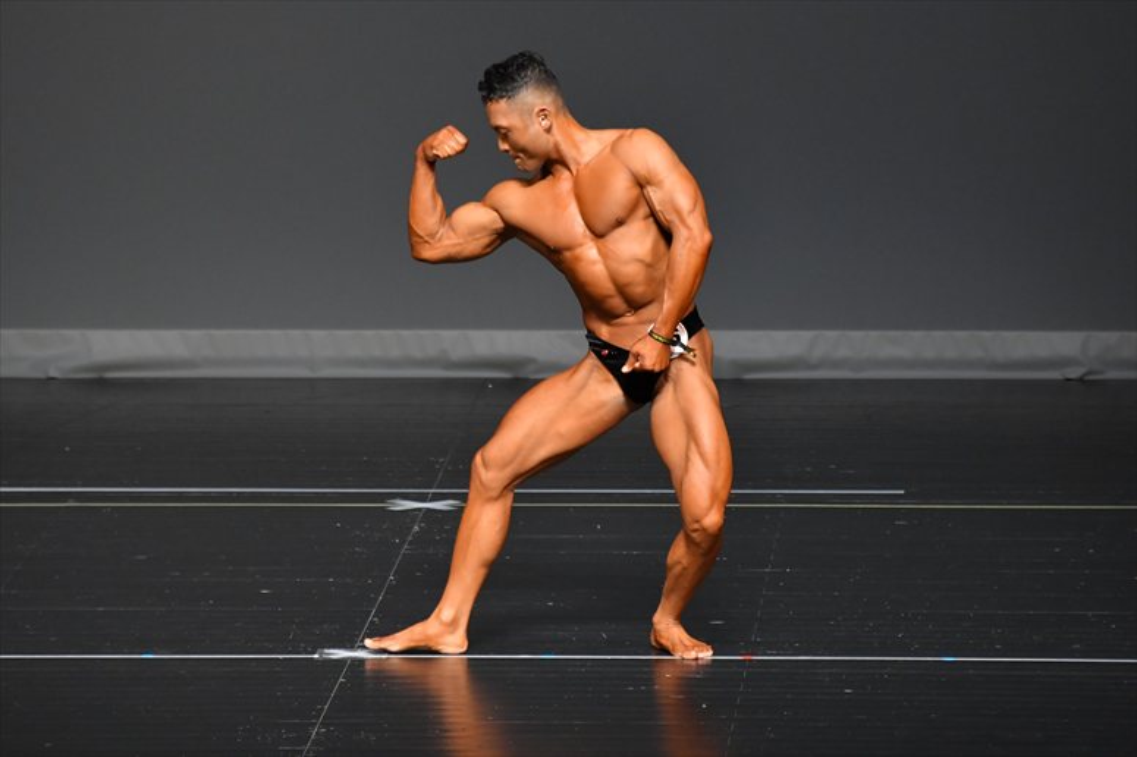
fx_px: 11838
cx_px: 568
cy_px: 378
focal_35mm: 375
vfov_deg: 3.7
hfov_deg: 5.5
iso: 2500
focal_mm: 250
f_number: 5.6
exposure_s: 1/400
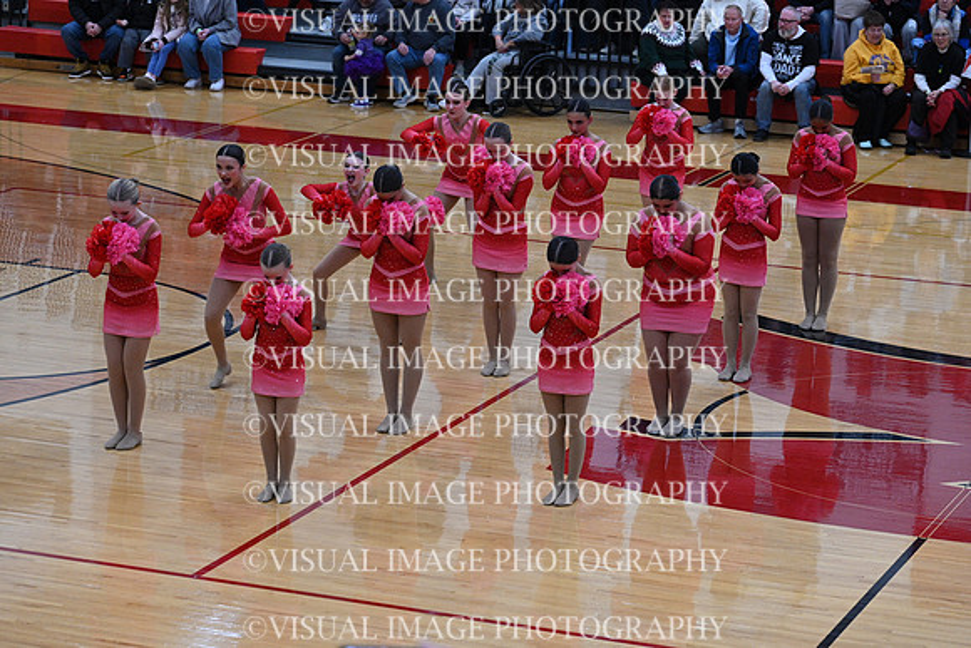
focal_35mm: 115
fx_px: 3102
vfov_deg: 11.9
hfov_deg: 17.8
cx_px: 486
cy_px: 324
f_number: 4
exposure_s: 1/400
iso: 4000
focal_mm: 115
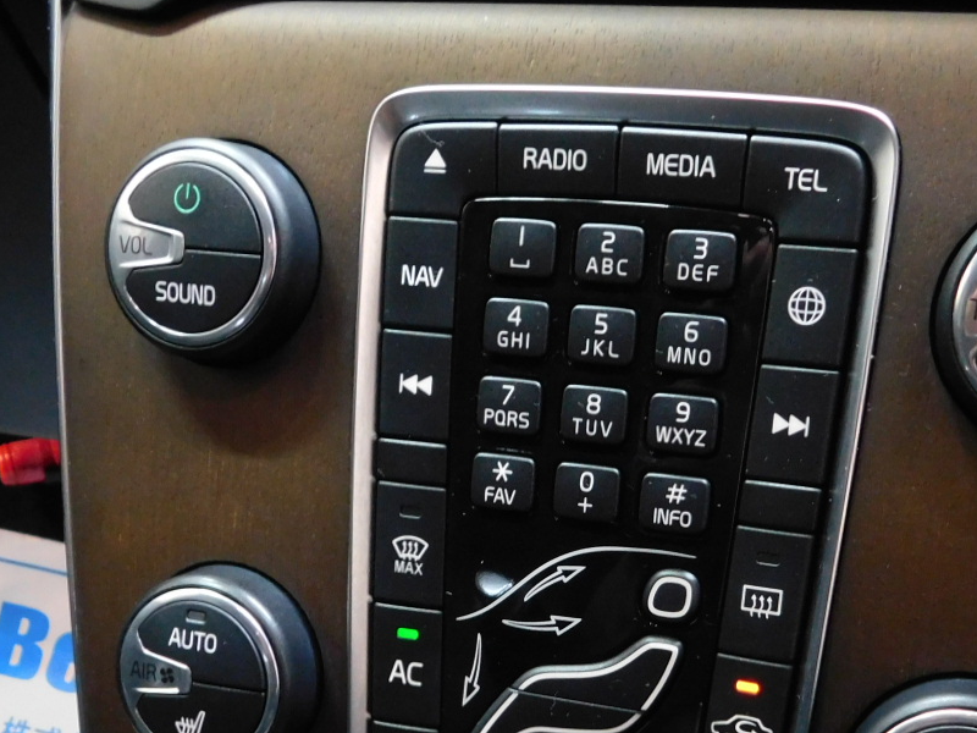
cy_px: 588
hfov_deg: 41.1
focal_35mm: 46
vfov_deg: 30.7
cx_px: 562
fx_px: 1298
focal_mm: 4
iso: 400
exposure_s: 1/8
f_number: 3
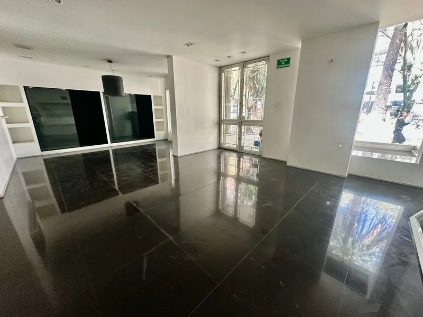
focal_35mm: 14
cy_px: 158
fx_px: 171
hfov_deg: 102.1
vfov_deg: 85.7
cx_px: 212
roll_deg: +0.6
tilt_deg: -15.1
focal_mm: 2.22
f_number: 2.2
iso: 320
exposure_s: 1/66
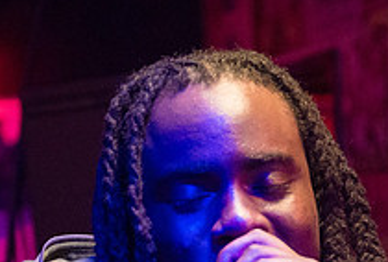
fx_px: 1970
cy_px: 362
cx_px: 270
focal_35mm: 182
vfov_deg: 7.5
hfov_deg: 11.2
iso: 5000
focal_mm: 56
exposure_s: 1/320
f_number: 2.8
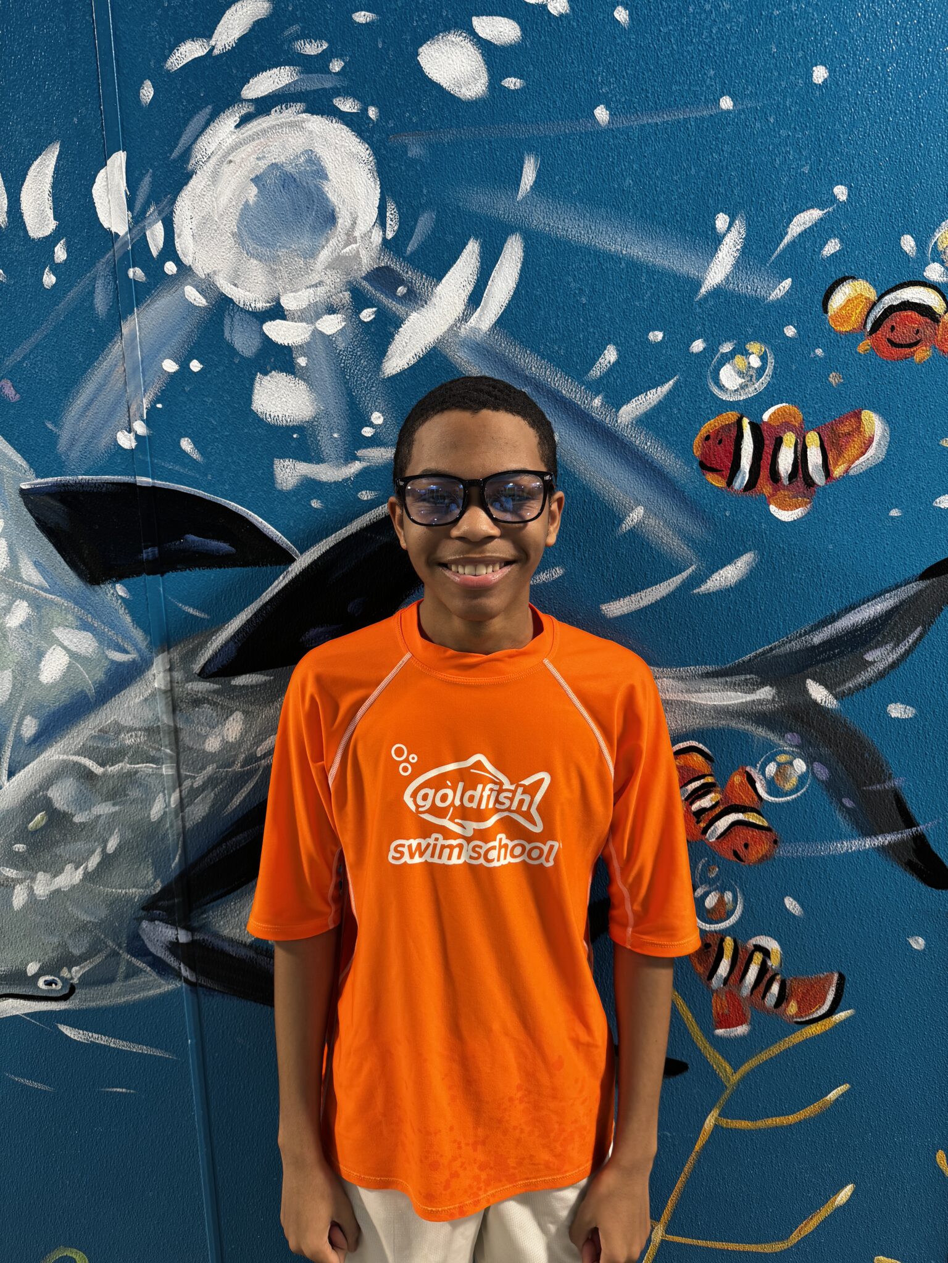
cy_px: 632
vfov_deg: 71.6
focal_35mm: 24
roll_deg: +0.8
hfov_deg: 56.8
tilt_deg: -12.0
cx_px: 474
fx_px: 876
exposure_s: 1/60
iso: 160
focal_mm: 6.76
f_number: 1.78
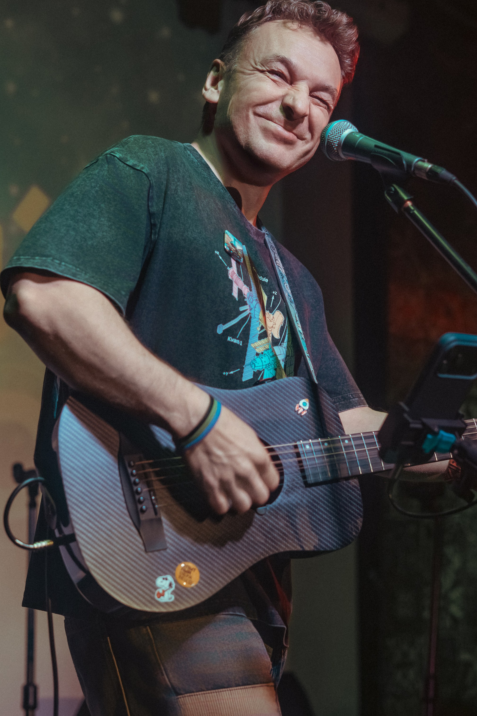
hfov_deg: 20.0
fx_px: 1352
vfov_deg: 29.6
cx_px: 270
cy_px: 327
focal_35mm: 68
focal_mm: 50
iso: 400
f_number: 2.5
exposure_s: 1/200
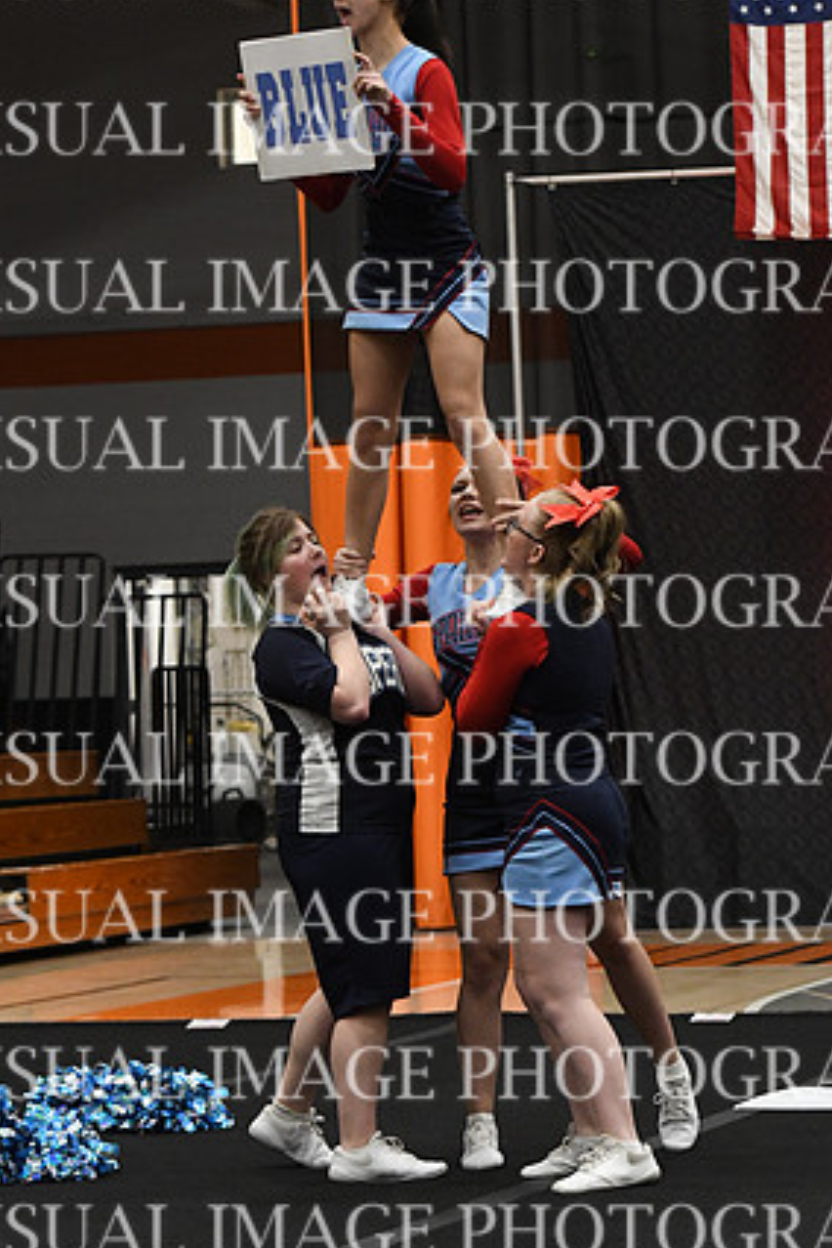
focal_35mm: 143
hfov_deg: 9.6
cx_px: 438
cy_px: 680
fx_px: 4957
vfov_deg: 14.3
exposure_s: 1/400
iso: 4000
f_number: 4
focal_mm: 70
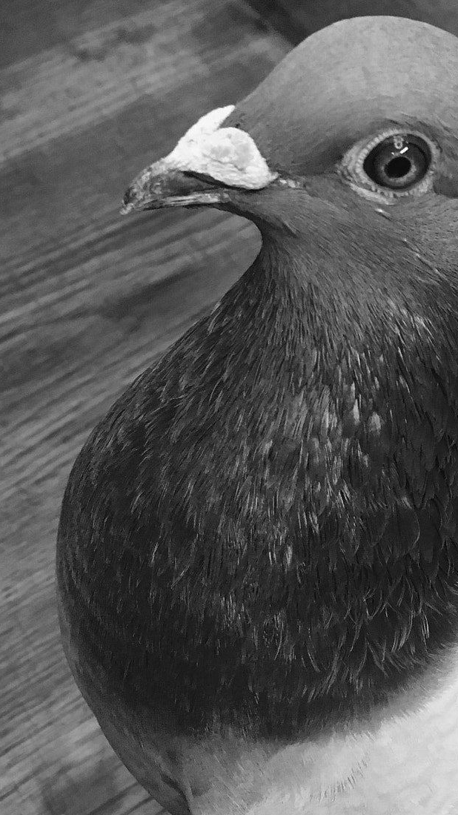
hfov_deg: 25.6
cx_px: 348
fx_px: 993
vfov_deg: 44.6
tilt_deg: -56.6
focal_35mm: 46
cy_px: 434
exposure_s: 1/17
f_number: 2.2
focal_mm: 4.15
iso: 200
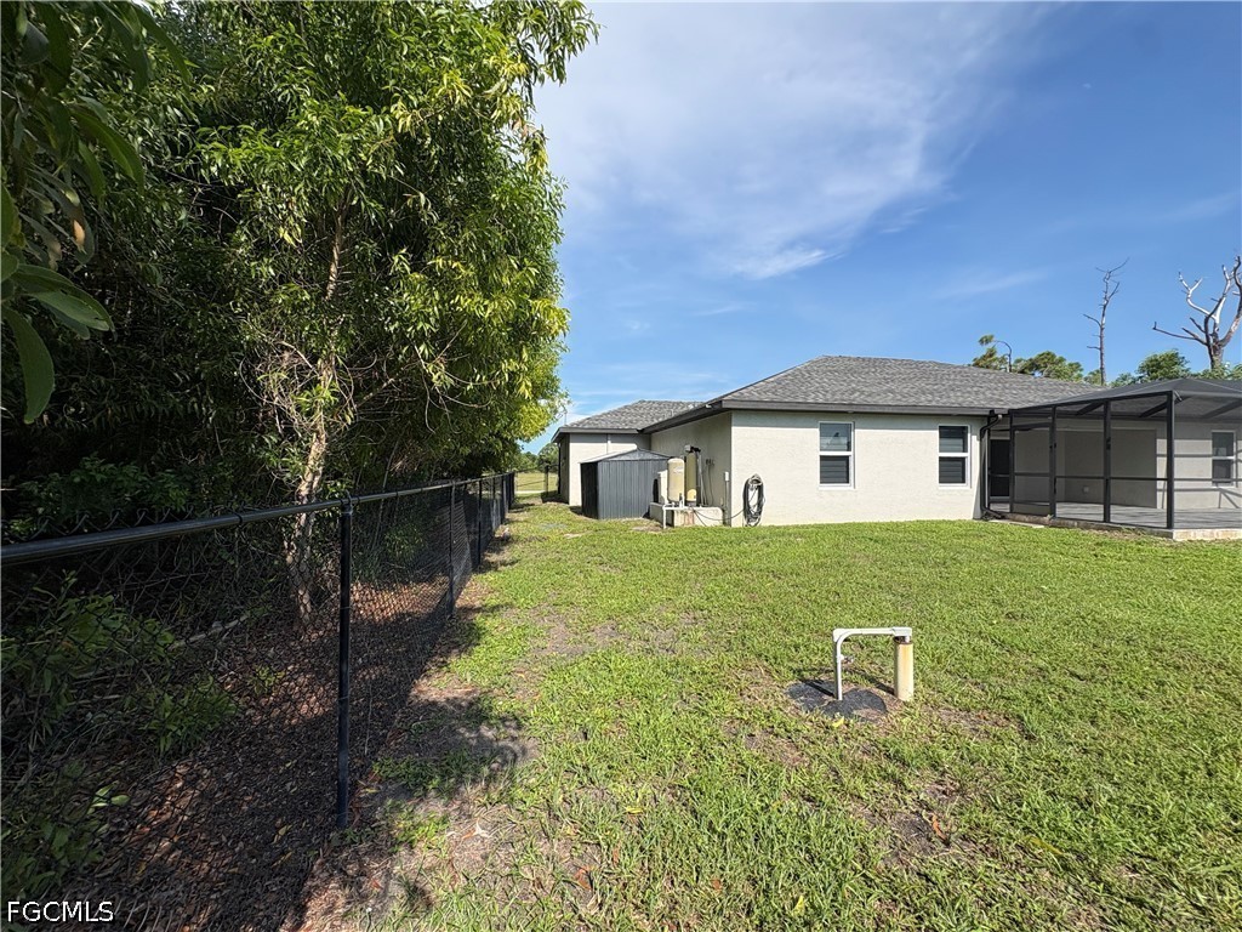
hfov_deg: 102.1
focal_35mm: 14
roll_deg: +1.0
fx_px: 502
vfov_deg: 85.7
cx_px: 621
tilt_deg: +0.2
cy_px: 466
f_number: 2.2
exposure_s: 1/1976
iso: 40
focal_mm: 2.22
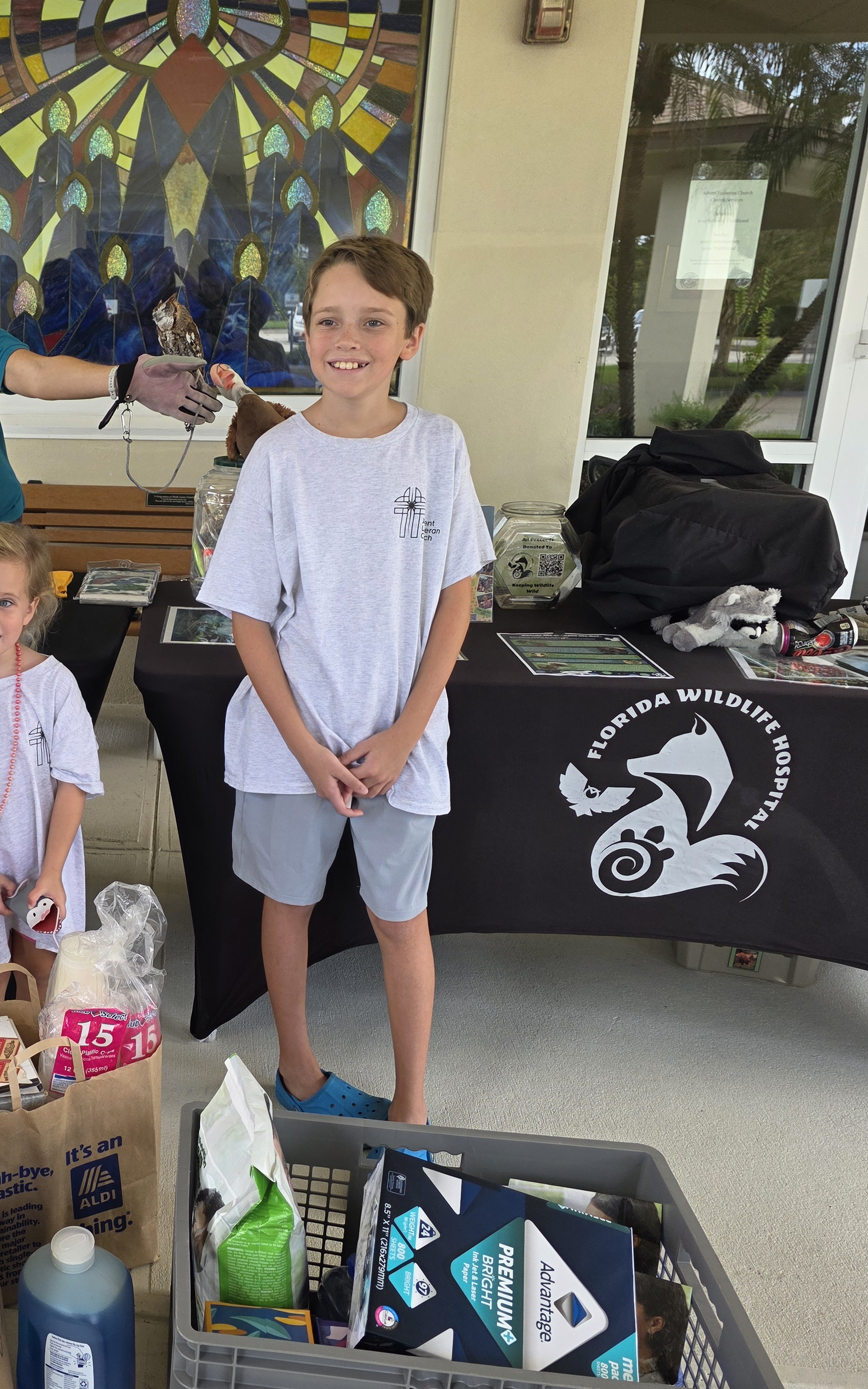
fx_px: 1249
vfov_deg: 58.1
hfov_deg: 35.4
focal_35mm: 33
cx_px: 45
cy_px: 699
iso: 64
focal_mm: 6.3
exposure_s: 1/180
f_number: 1.7
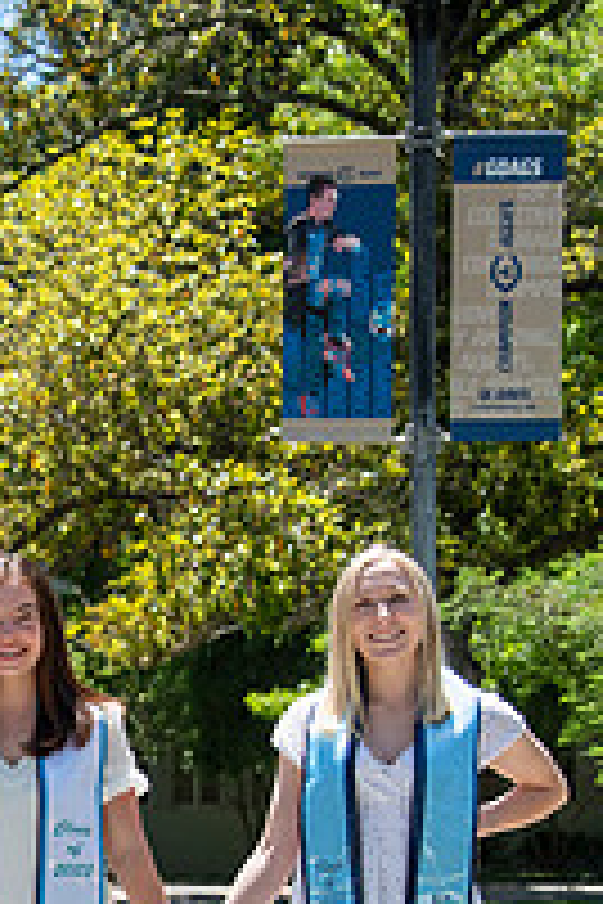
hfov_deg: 7.6
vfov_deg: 11.4
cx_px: -122
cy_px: 861
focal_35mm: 179
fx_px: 4497
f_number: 5.6
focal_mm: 62
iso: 500
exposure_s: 1/2500
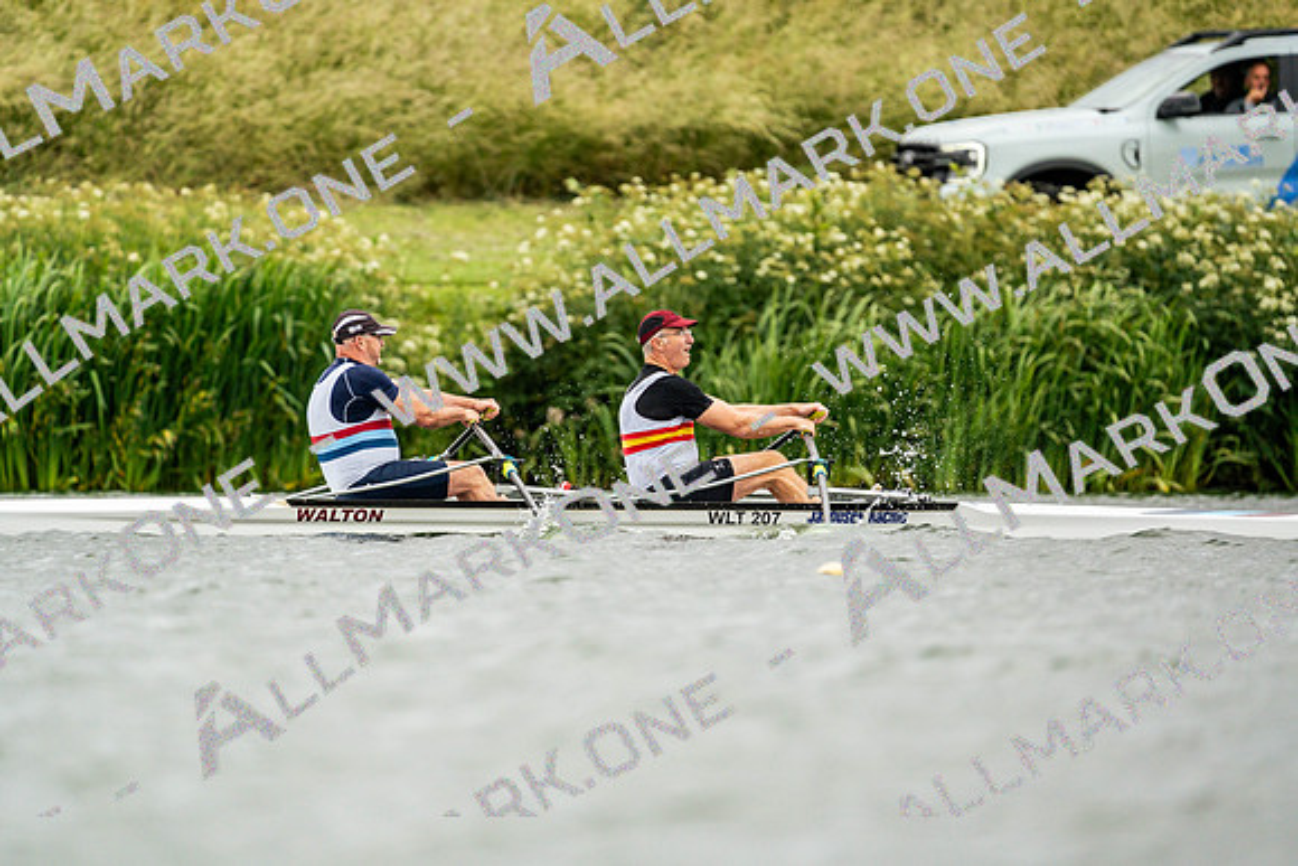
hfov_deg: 3.4
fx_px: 21637
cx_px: 649
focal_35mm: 600
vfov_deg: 2.3
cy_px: 433
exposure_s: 1/2000
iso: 1000
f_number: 6.3
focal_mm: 600
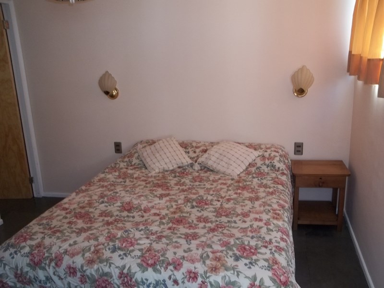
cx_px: 192
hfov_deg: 55.4
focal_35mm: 33
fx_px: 366
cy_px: 144
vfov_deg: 42.9
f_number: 3.3
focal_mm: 5.9
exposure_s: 1/30
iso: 160
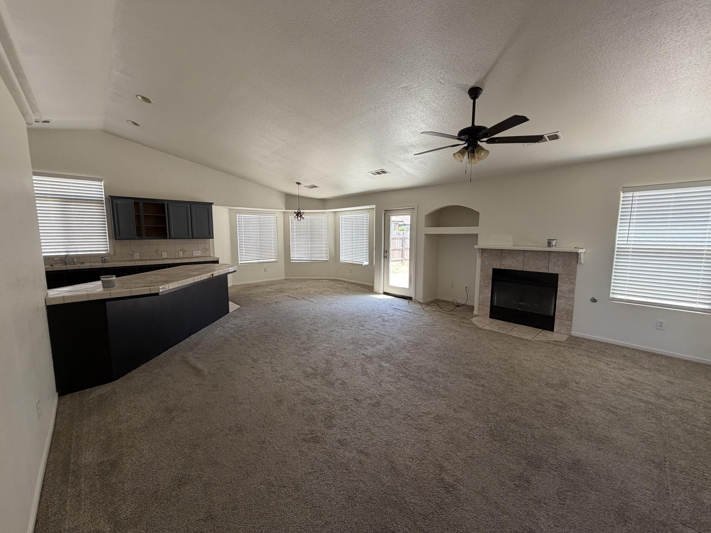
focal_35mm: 14
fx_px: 288
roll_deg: +0.9
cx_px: 356
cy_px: 266
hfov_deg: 102.1
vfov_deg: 85.7
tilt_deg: -8.4
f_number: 2.2
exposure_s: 1/121
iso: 160
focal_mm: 2.22
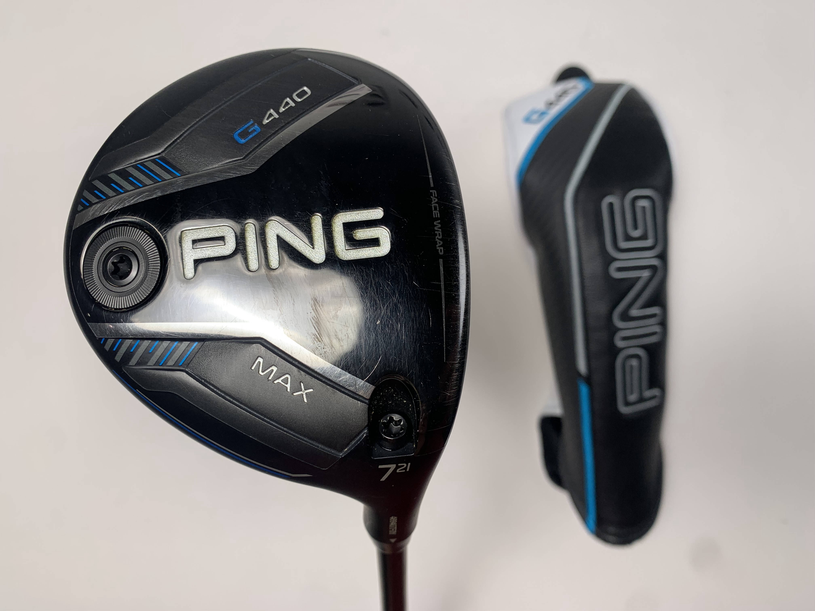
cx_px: 408
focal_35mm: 26
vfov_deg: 53.1
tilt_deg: -80.4
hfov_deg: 67.3
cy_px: 306
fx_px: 612
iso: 25
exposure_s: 1/284
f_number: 1.8
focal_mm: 4.25
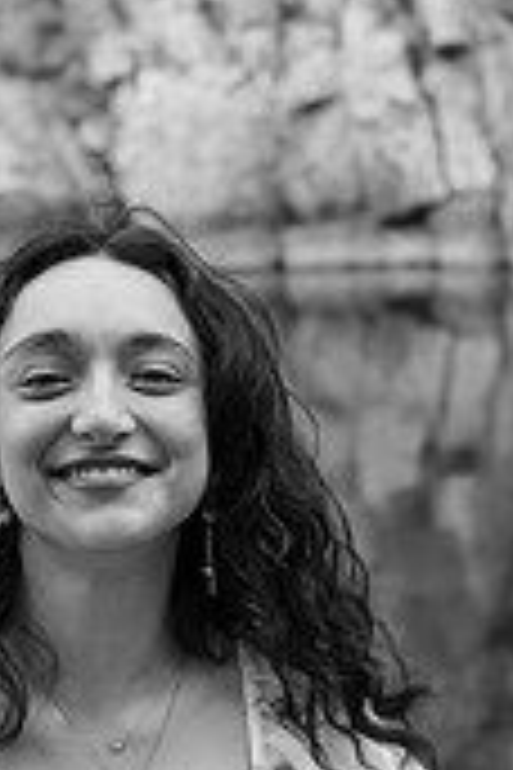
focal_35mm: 92
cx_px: 220
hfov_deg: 14.9
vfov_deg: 22.1
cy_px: 333
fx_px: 1966
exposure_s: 1/250
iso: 800
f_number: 3.2
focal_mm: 35
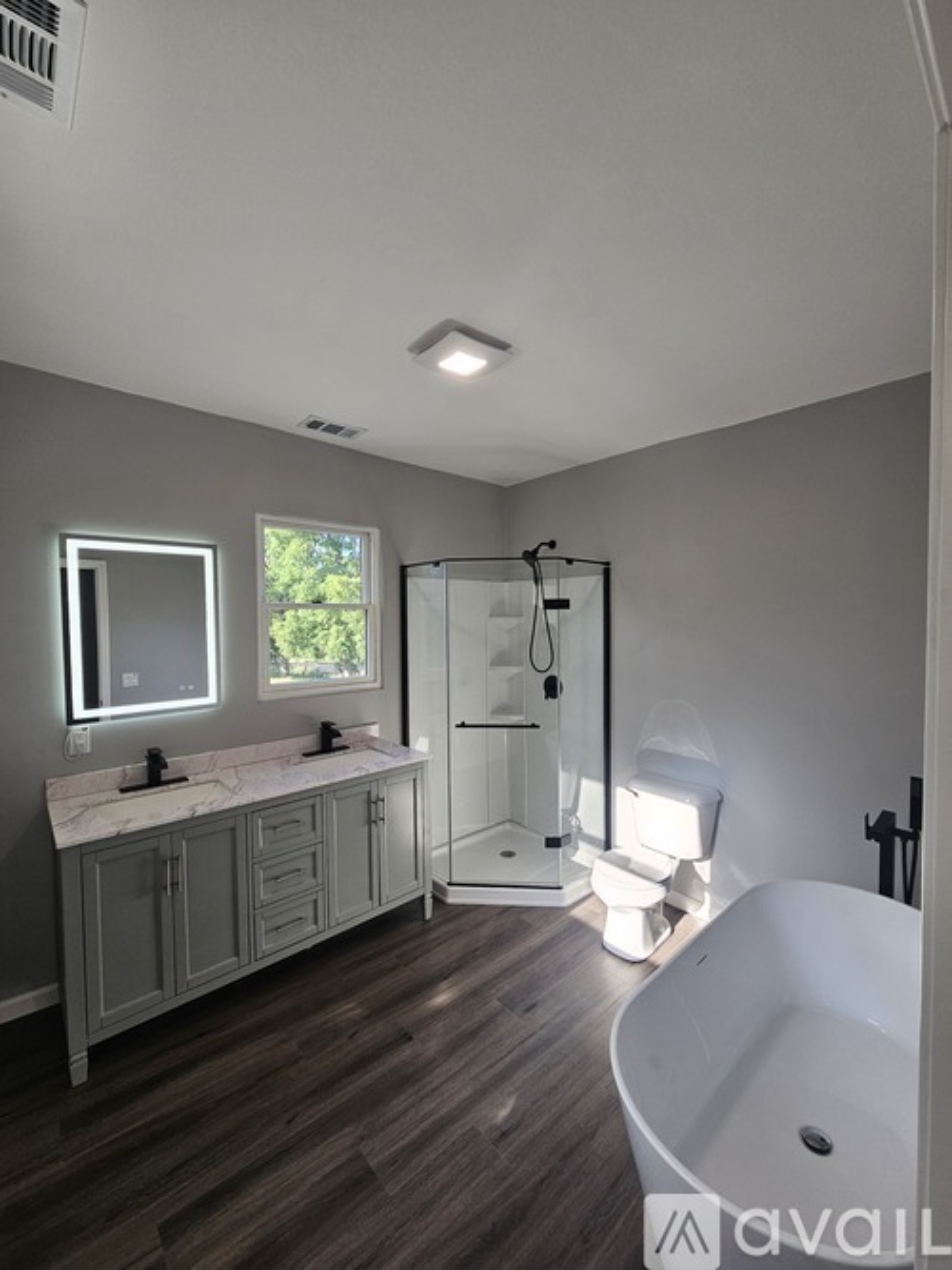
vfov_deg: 106.2
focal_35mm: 13
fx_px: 477
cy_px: 635
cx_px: 476
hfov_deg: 89.9
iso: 80
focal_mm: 2.2
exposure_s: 1/120
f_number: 2.2
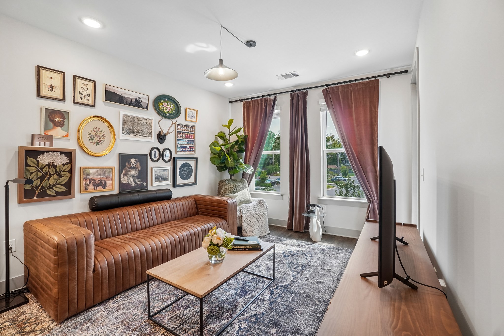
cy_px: 168
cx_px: 252
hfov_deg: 100.4
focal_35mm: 15
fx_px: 210
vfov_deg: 77.3
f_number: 8
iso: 400
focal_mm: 10
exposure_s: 1/30
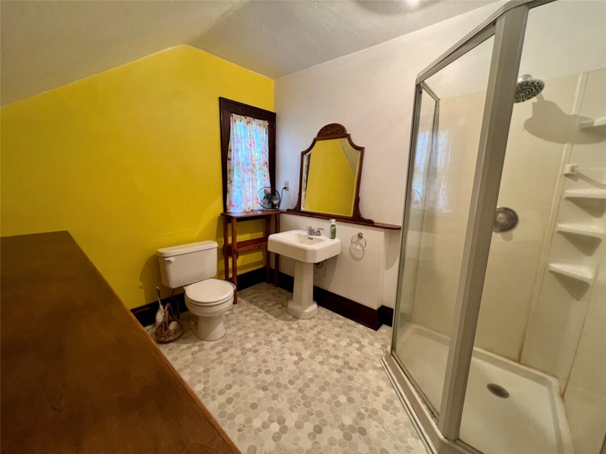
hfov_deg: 106.2
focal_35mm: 13
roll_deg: -1.5
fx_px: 228
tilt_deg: -10.7
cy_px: 227
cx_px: 303
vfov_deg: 89.9
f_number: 1.8
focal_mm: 1.57
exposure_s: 1/60
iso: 250
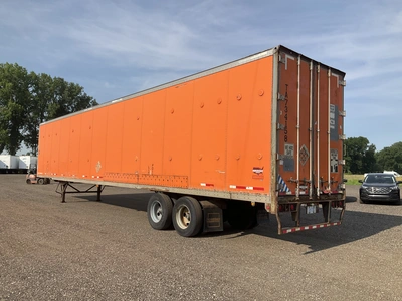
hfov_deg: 61.7
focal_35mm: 29
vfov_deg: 48.2
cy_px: 150
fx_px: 337
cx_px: 201
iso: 25
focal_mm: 3
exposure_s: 1/2058
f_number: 1.8
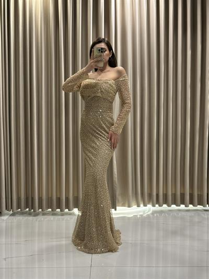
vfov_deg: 39.6
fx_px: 386
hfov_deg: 30.3
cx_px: 104
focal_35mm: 48
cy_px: 140
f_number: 1.78
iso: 160
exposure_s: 1/50
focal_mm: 6.86
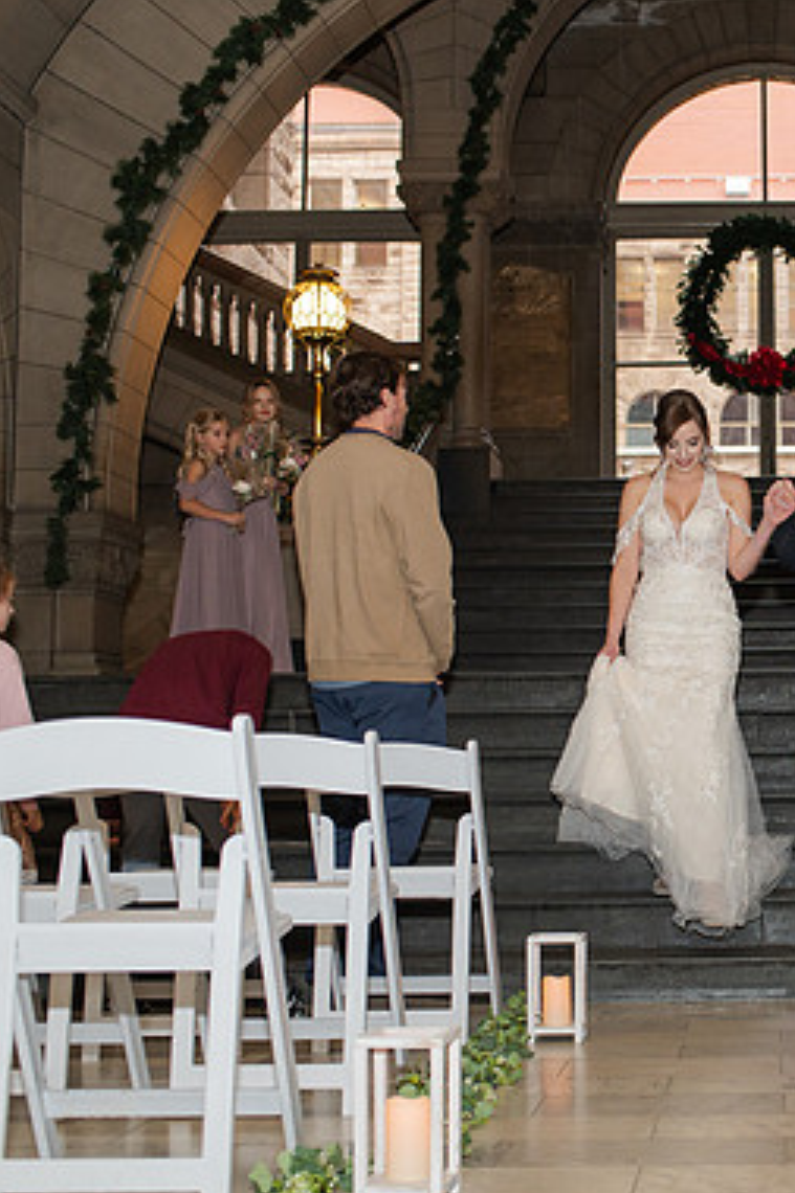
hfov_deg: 22.3
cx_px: 833
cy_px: 619
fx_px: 1923
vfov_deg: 34.5
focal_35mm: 58
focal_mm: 35
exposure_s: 1/200
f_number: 3.5
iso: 1000
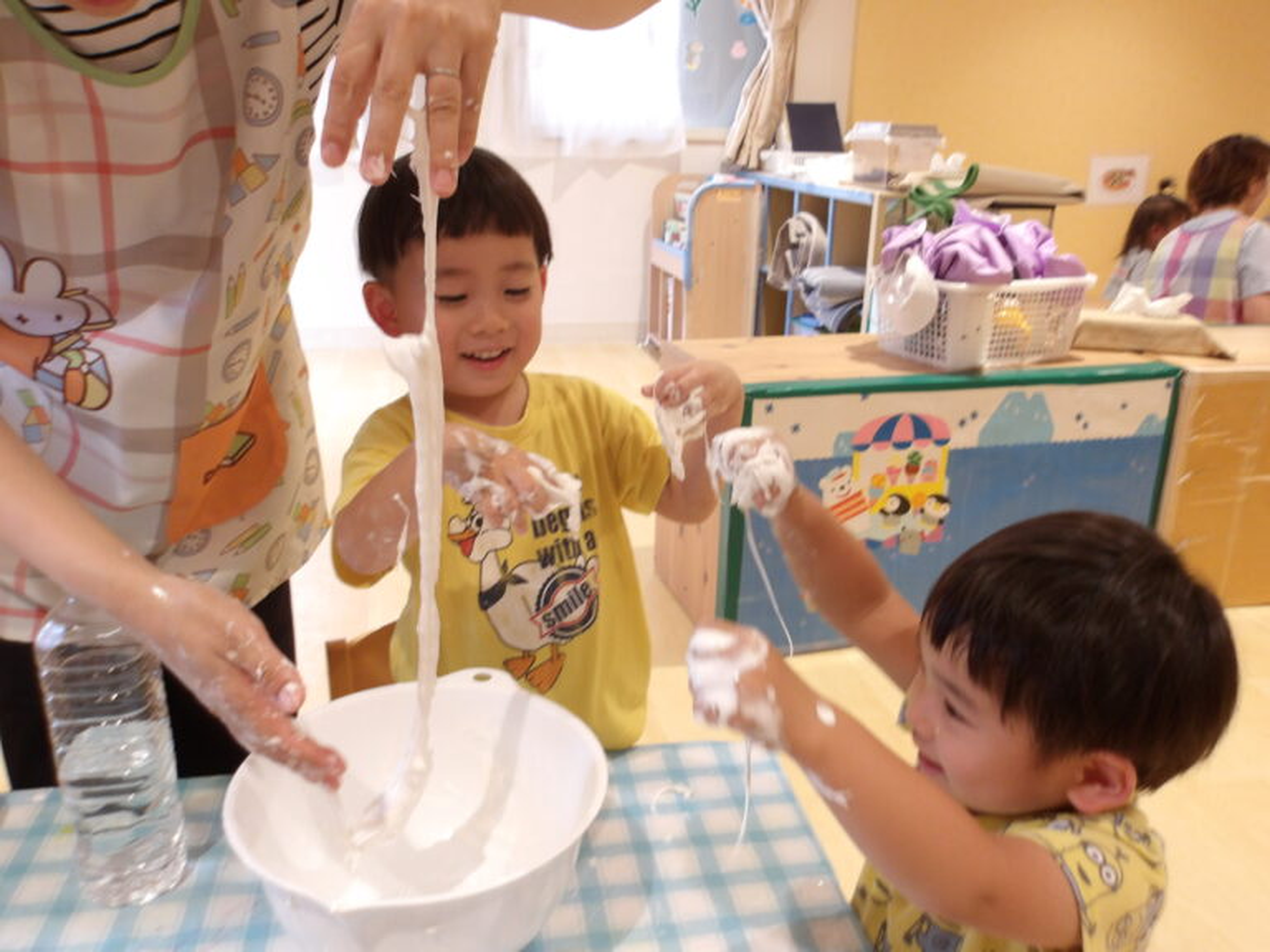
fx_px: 991
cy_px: 476
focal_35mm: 27
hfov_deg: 65.3
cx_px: 635
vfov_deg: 51.4
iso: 254
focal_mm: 4.9
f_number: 3
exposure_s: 1/60
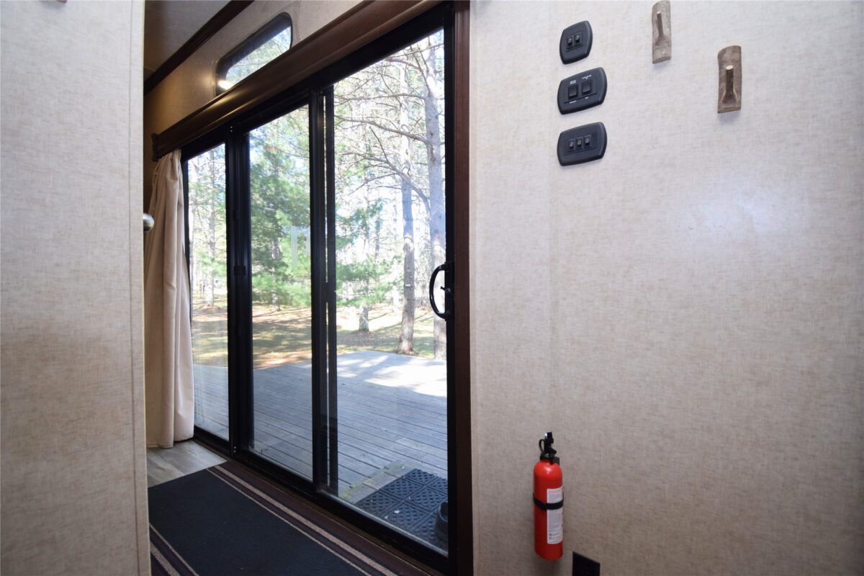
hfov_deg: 100.4
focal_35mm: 15
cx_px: 432
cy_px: 288
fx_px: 360
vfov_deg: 77.3
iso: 400
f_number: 5
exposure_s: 1/100
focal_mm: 10
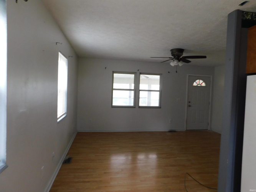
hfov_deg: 73.9
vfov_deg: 58.9
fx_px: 170
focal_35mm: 23
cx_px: 128
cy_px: 96
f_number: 3
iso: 160
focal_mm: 4
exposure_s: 1/30
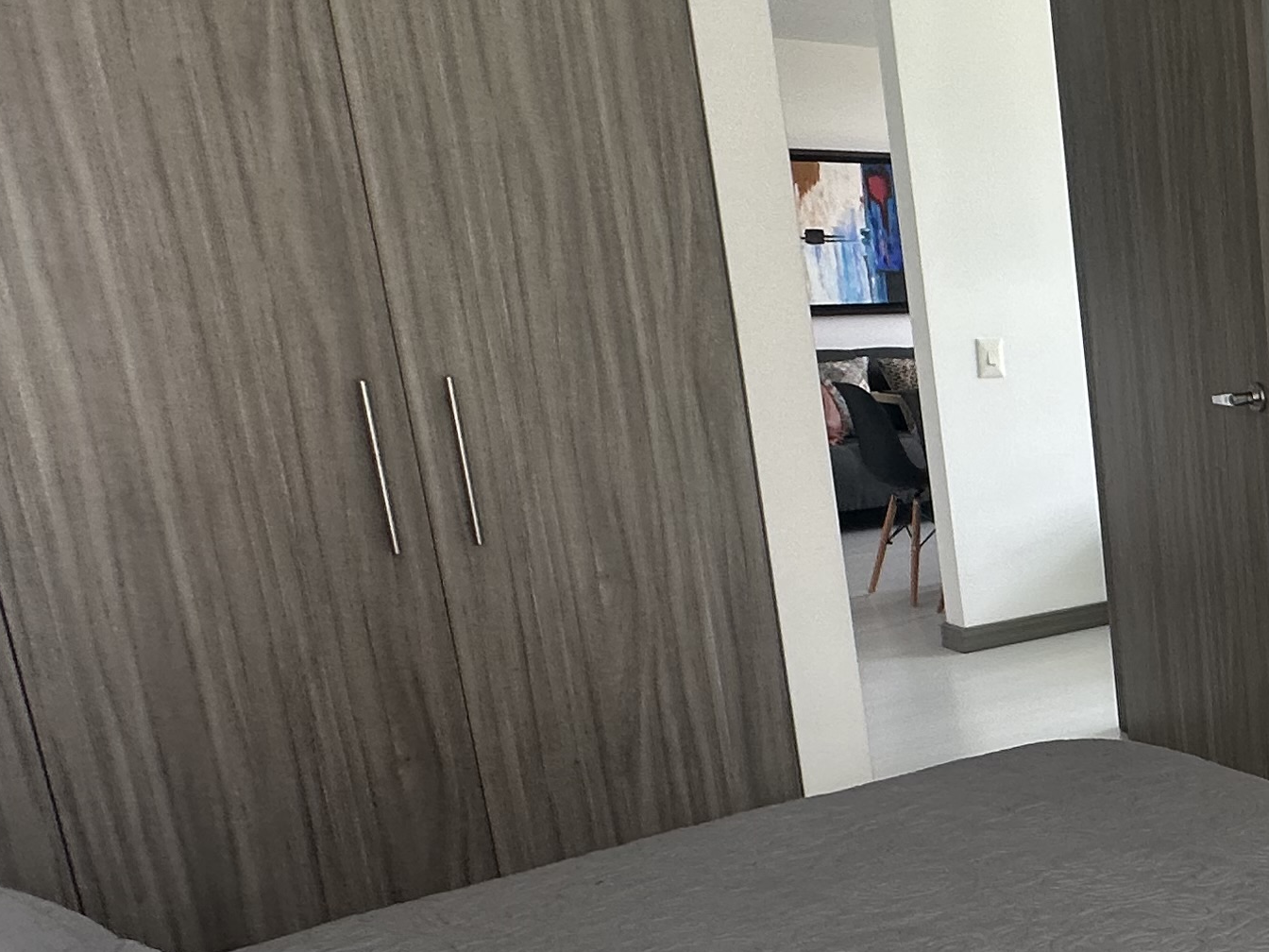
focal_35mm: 42
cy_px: 609
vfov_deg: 34.1
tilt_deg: -13.3
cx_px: 1679
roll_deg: +0.4
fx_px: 1540
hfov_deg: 32.6
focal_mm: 2.22
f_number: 2.2
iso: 40
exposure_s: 1/108
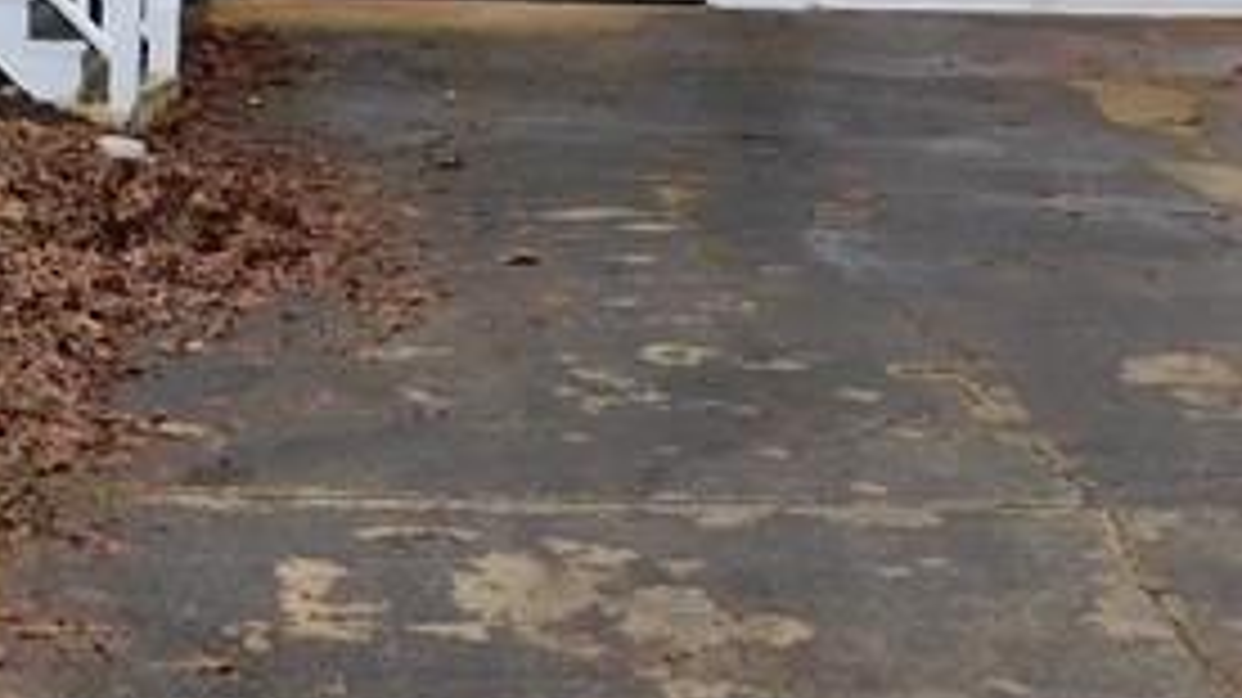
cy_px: -599
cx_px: 166
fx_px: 3062
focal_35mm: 93
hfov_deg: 22.5
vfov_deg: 11.9
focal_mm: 4
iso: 125
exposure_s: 1/50
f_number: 3
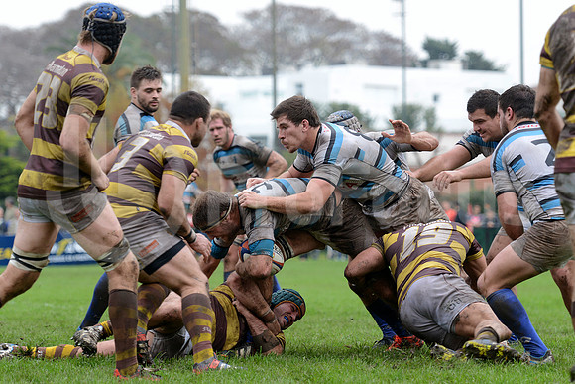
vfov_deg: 8.6
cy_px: 192
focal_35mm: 160
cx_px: 288
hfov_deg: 12.8
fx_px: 2556
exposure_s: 1/500
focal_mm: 160
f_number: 4
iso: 800
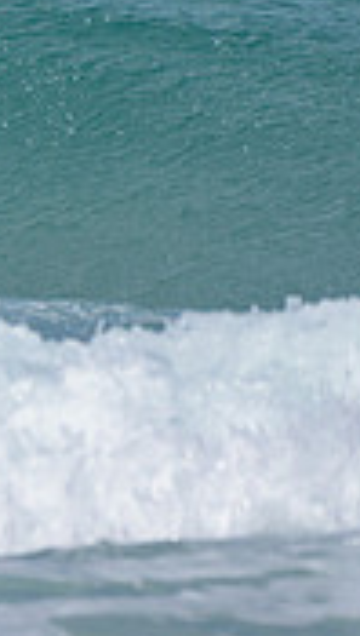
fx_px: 35906
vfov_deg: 1.0
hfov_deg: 0.6
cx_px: -513
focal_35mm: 2125
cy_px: -169
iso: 80
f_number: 5.6
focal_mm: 500
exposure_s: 1/2000
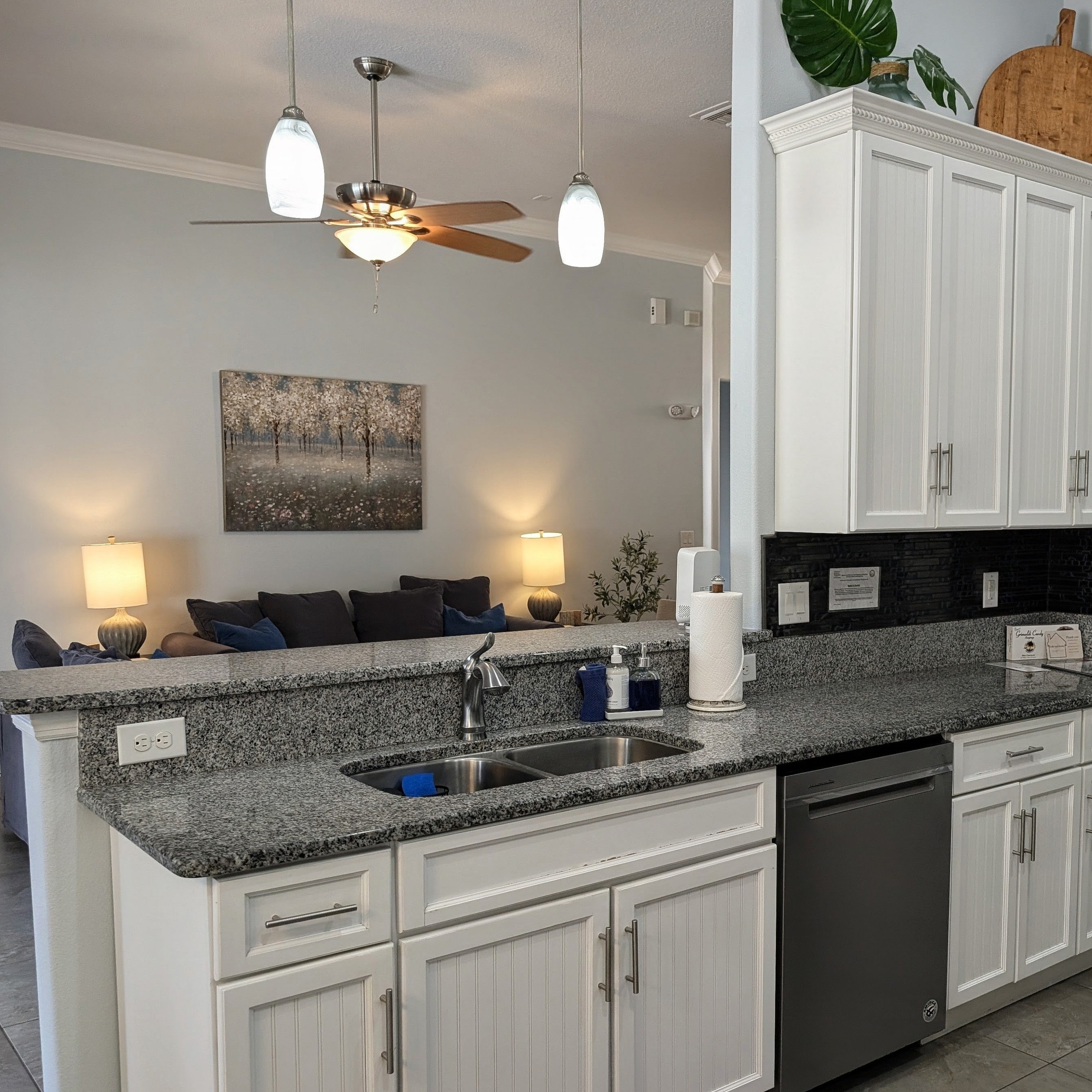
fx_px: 1035
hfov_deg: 55.0
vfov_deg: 55.6
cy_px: 558
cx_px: 681
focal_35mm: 29
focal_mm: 6.9
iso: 91
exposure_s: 1/120
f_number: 1.68
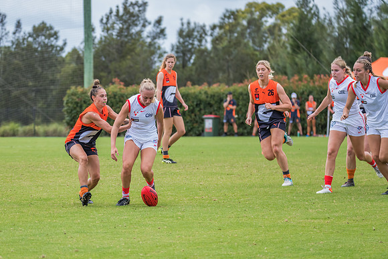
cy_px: 148
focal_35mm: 237
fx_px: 2557
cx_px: 147
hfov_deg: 8.7
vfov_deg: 5.8
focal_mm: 190
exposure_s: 1/1600
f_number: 6.3
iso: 800
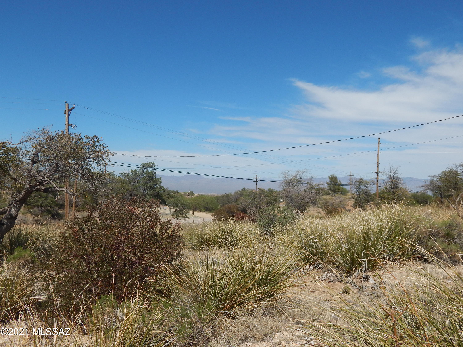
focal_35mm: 28
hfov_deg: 63.4
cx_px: 232
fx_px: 375
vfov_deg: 49.7
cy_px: 174
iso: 125
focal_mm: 5.1
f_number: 6.3
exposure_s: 1/640
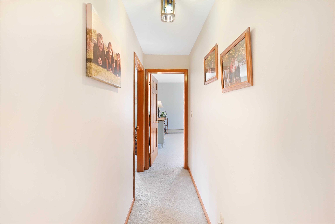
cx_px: 168
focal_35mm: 14
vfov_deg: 81.2
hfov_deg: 104.3
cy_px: 112
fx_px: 130
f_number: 14
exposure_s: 1/125
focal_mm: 14
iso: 2500
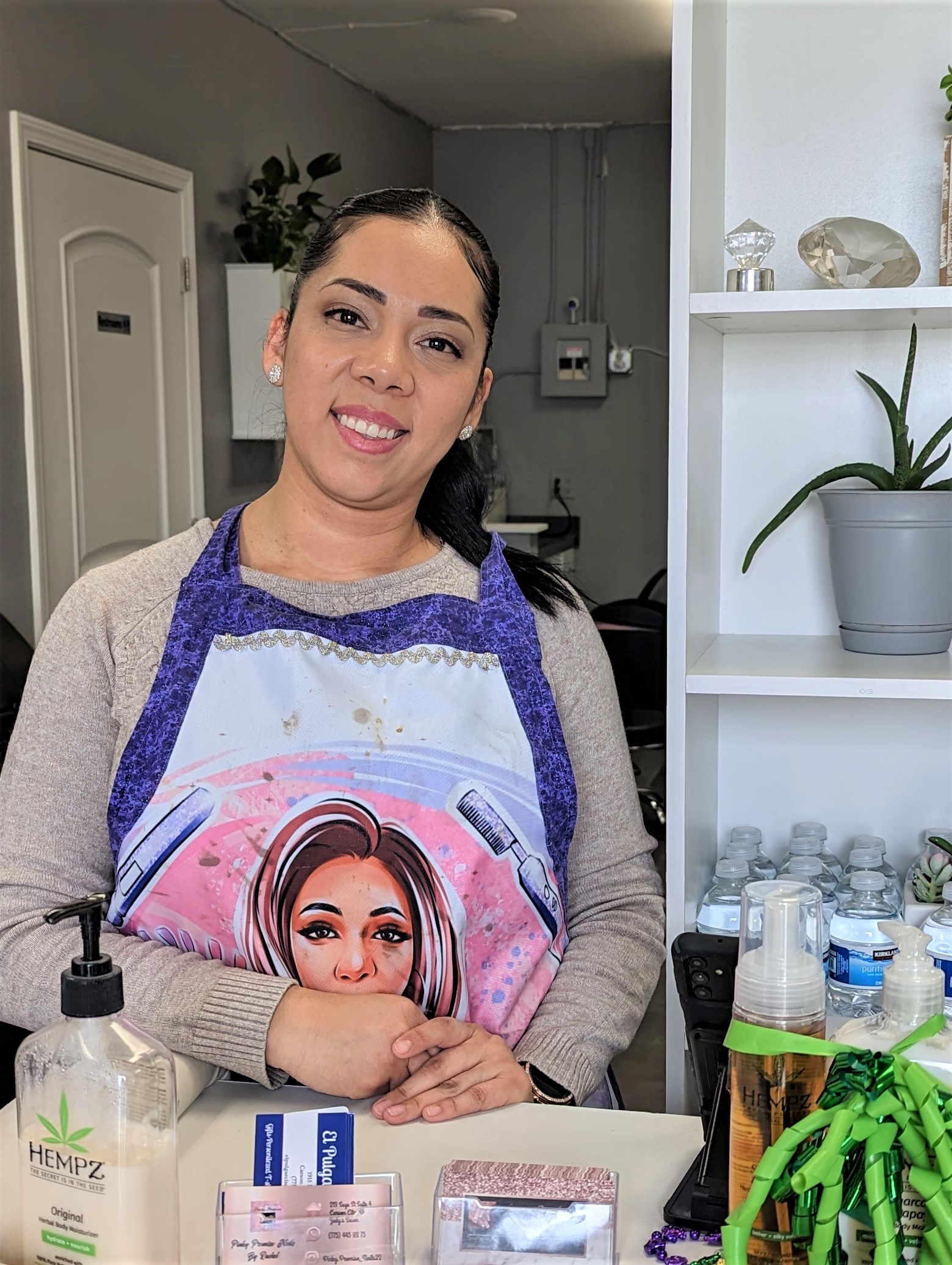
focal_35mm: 24
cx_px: 476
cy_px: 632
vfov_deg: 71.5
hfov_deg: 56.9
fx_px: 878
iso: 47
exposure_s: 1/145
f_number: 1.85
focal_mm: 6.81
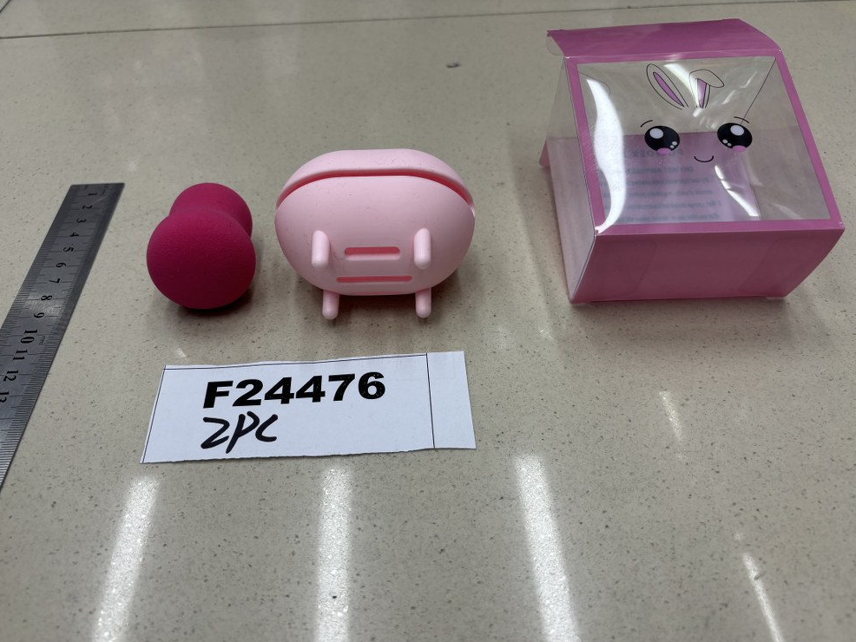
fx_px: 668
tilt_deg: -47.9
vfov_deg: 51.4
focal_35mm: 27
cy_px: 331
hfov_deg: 65.3
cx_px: 412
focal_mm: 5.96
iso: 32
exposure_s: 1/101
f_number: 1.6
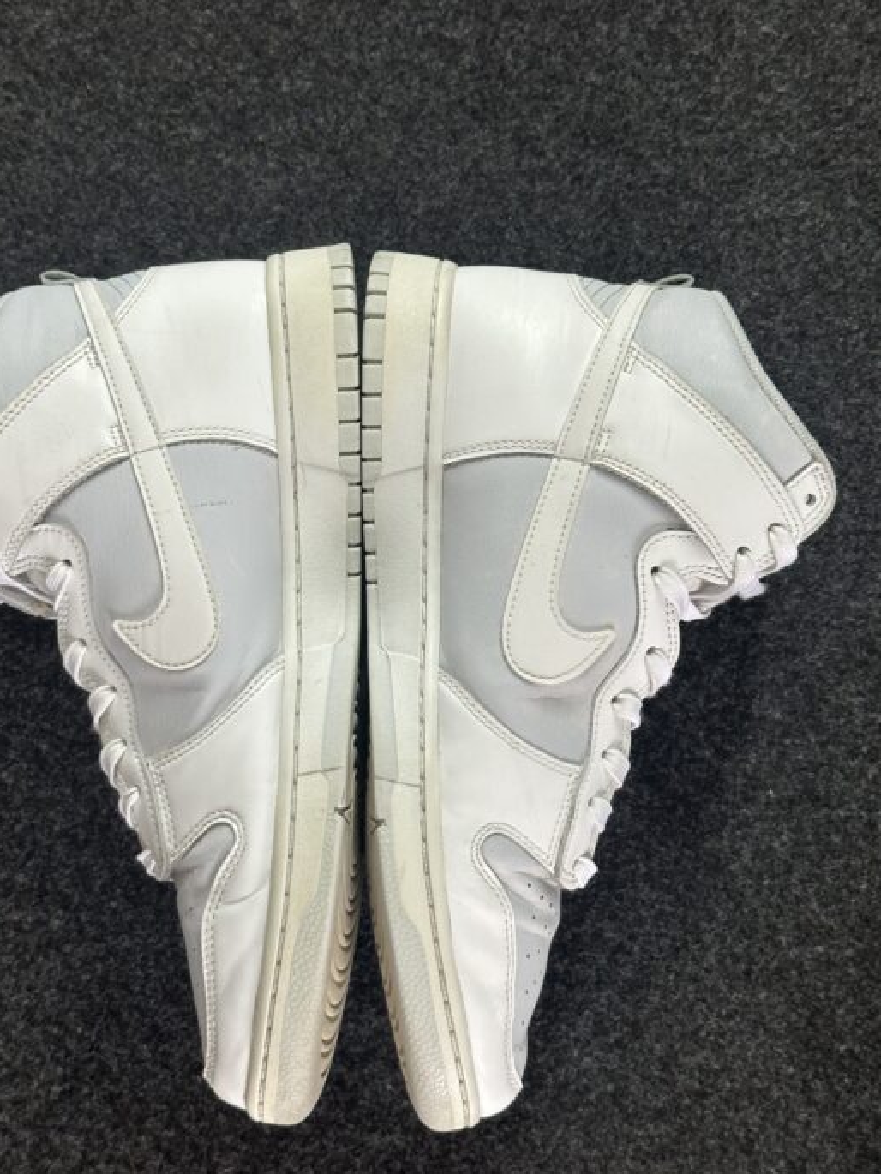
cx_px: 396
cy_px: 630
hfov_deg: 26.1
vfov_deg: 34.3
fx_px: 1900
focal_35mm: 56
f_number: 1.78
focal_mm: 6.86
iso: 125
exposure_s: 1/50
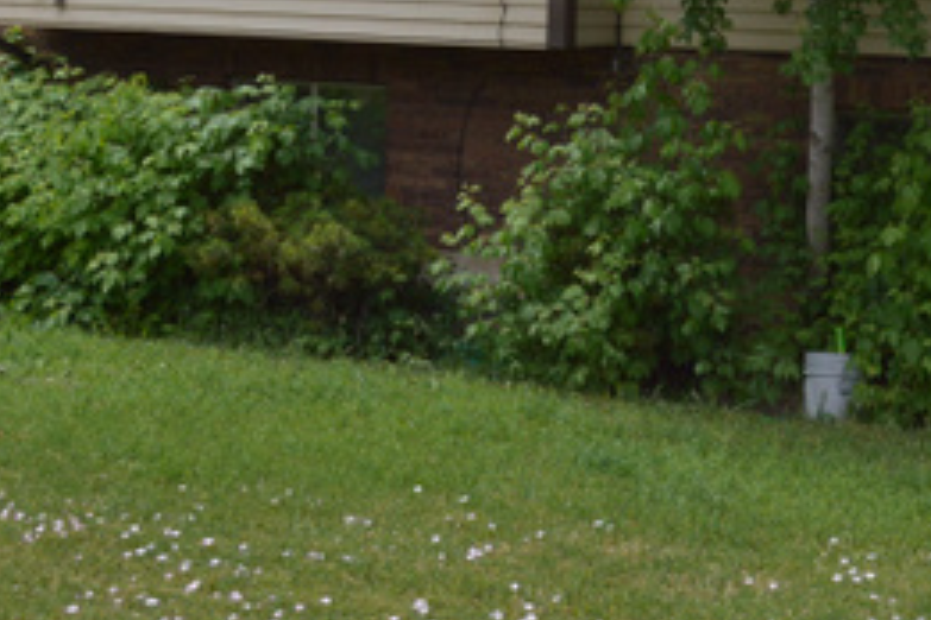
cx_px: 756
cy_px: -53
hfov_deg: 24.6
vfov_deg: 16.4
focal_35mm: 81
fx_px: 2095
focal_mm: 22
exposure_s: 1/2000
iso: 400
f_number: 5.6
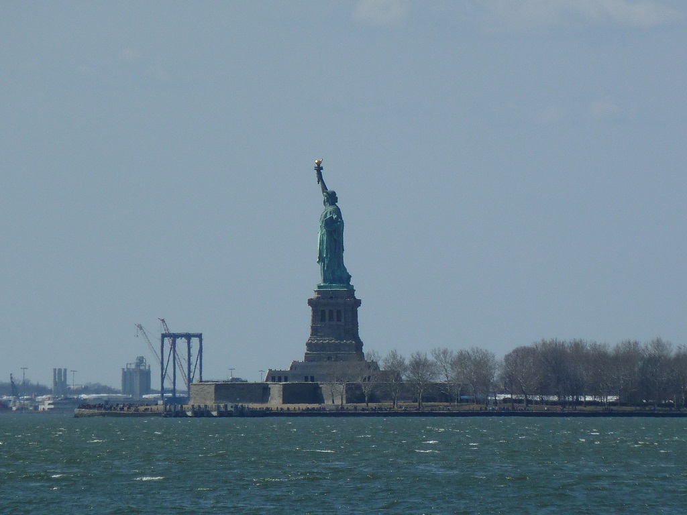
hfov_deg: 4.4
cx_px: 344
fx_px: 8971
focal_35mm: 452
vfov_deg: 3.3
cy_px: 258
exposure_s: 1/640
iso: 80
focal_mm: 49.2
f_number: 5.6
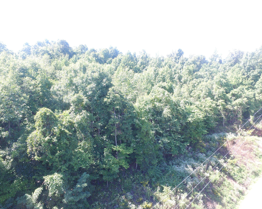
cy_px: 104
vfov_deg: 65.5
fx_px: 163
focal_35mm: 21
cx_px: 132
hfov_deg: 77.6
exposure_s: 1/100
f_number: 2.8
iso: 138
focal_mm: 3.61
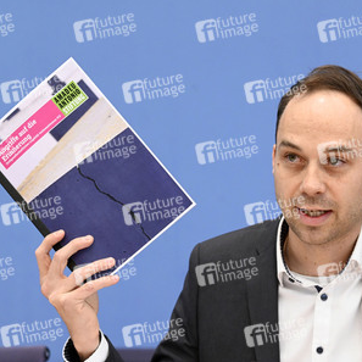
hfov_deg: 13.5
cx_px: 243
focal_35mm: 129
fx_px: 1526
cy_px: 180
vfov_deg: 13.5
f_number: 5.6
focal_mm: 100
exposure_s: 1/500
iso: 4000
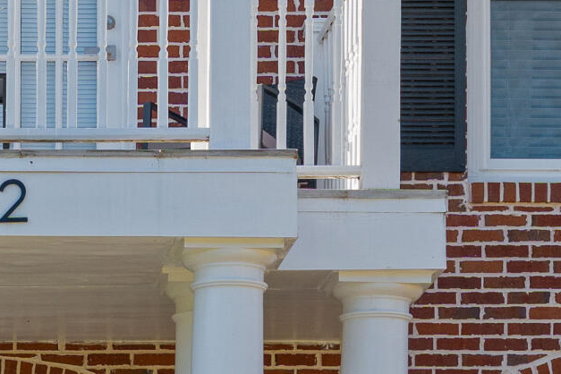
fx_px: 2384
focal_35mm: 153
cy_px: 754
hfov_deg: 13.2
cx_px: -37
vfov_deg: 8.5
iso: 320
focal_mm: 32
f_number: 7.1
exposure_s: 1/500
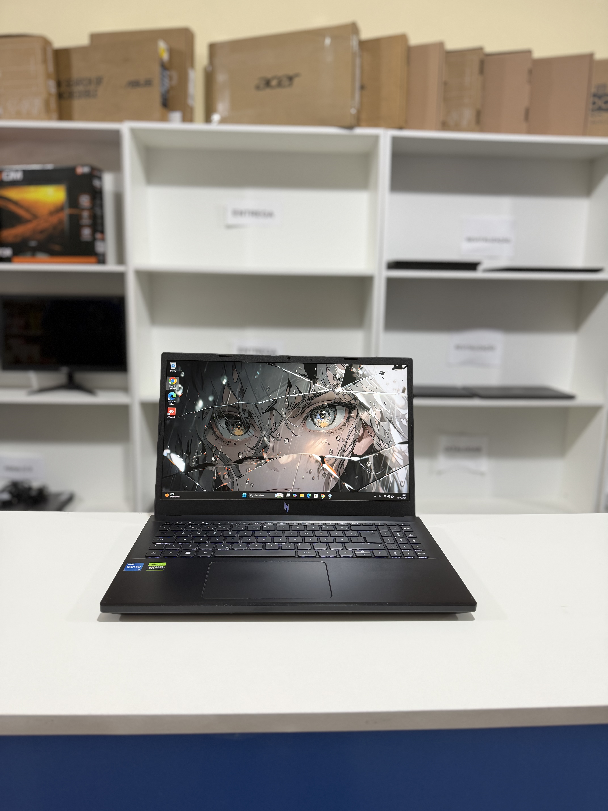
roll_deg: -0.3
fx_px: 562
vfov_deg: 71.6
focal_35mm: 24
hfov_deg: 56.8
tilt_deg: -11.1
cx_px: 304
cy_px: 406
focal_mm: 6.76
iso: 200
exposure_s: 1/60
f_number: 1.78
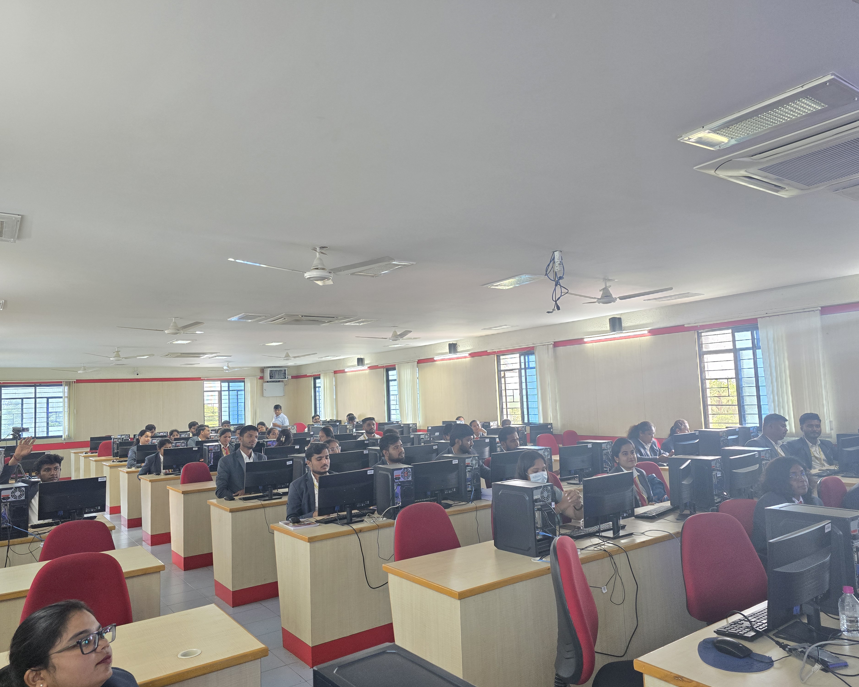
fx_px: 610
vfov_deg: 58.8
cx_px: 436
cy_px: 344
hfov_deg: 70.3
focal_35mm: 24
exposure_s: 1/100
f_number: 1.7
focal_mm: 6.3
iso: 250
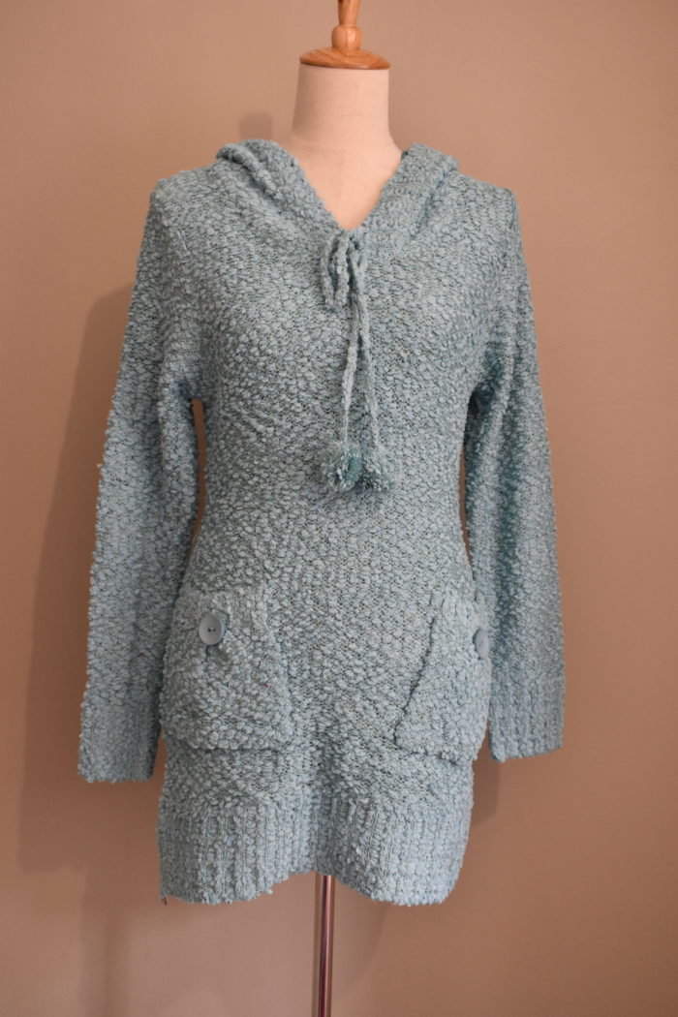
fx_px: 1102
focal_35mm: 39
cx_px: 339
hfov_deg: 34.2
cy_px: 508
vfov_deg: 49.6
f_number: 5.6
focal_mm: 26
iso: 1250
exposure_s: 1/30
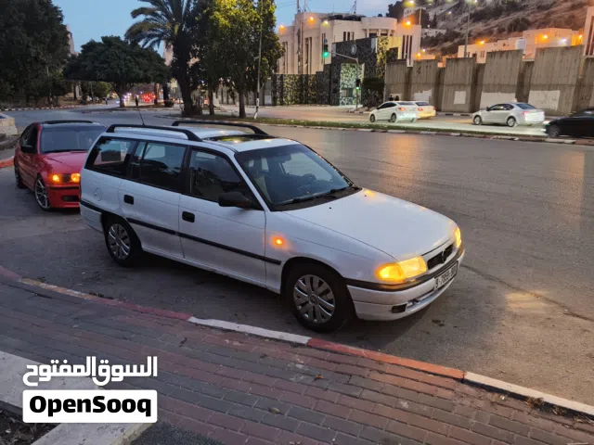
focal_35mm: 23
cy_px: 222
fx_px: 395
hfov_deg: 73.9
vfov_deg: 58.9
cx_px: 297
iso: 1856
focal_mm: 4.09
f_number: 1.6
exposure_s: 1/33.3
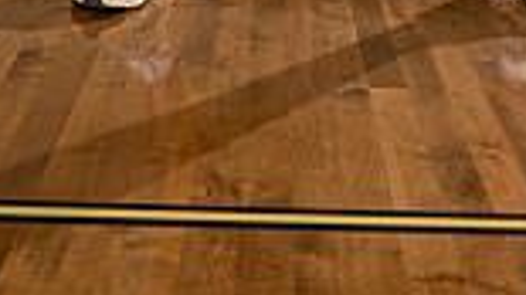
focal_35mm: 82
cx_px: 363
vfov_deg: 11.8
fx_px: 1143
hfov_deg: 25.7
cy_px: -424
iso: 400
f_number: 4.5
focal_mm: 27
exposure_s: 1/250
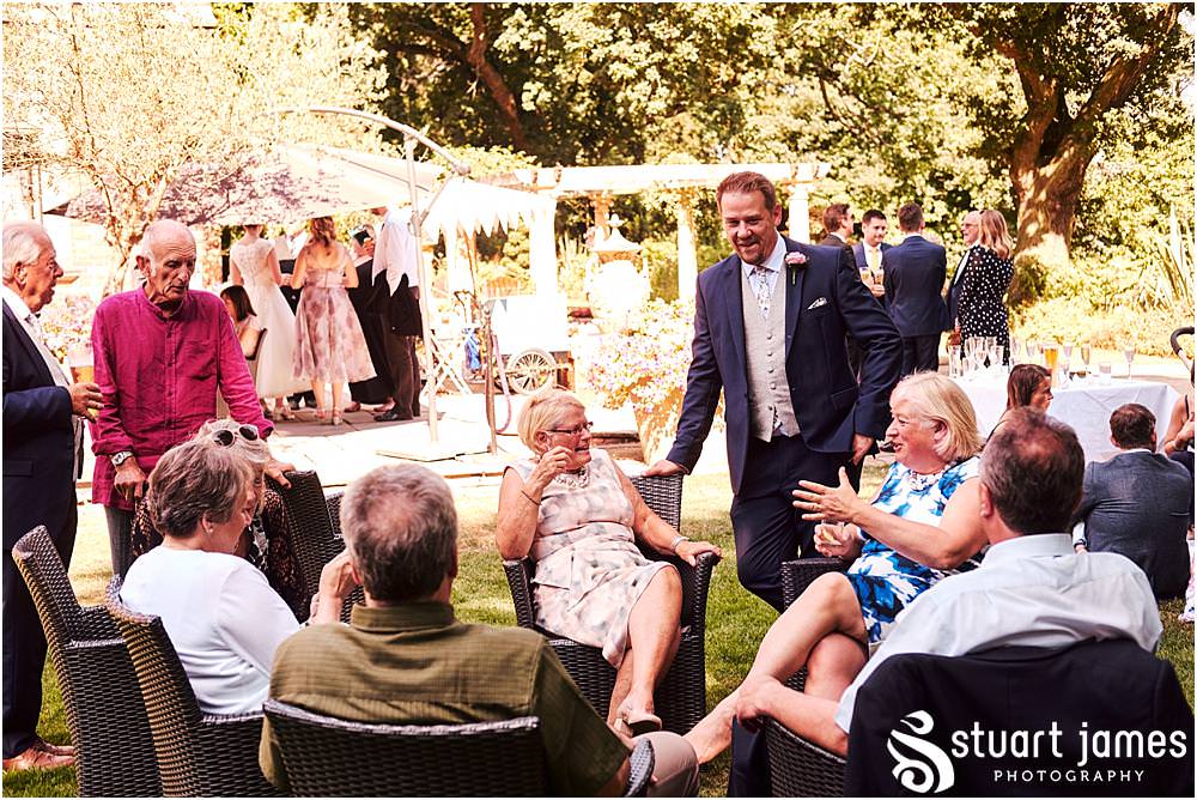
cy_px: 400
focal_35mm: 53
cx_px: 598
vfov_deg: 25.6
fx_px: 1763
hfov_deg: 37.5
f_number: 3.2
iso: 400
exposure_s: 1/500
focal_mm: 35
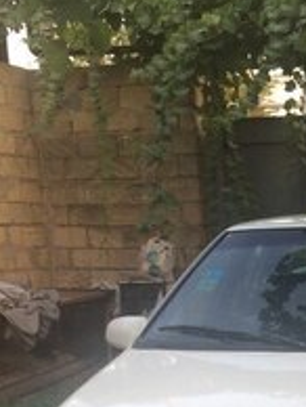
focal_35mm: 74
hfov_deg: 19.3
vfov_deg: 24.1
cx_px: 321
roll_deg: +0.5
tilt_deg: -17.9
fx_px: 870
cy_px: 476
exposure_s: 1/50
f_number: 2.2
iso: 40
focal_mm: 4.15
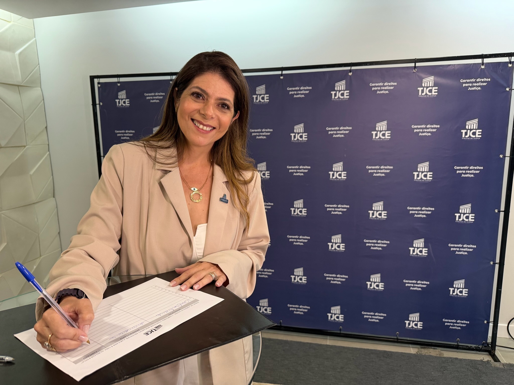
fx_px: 356
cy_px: 192
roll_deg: +1.2
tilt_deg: -10.6
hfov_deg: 71.6
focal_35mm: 24
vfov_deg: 56.8
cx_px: 257
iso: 250
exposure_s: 1/60
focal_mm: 6.76
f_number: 1.78
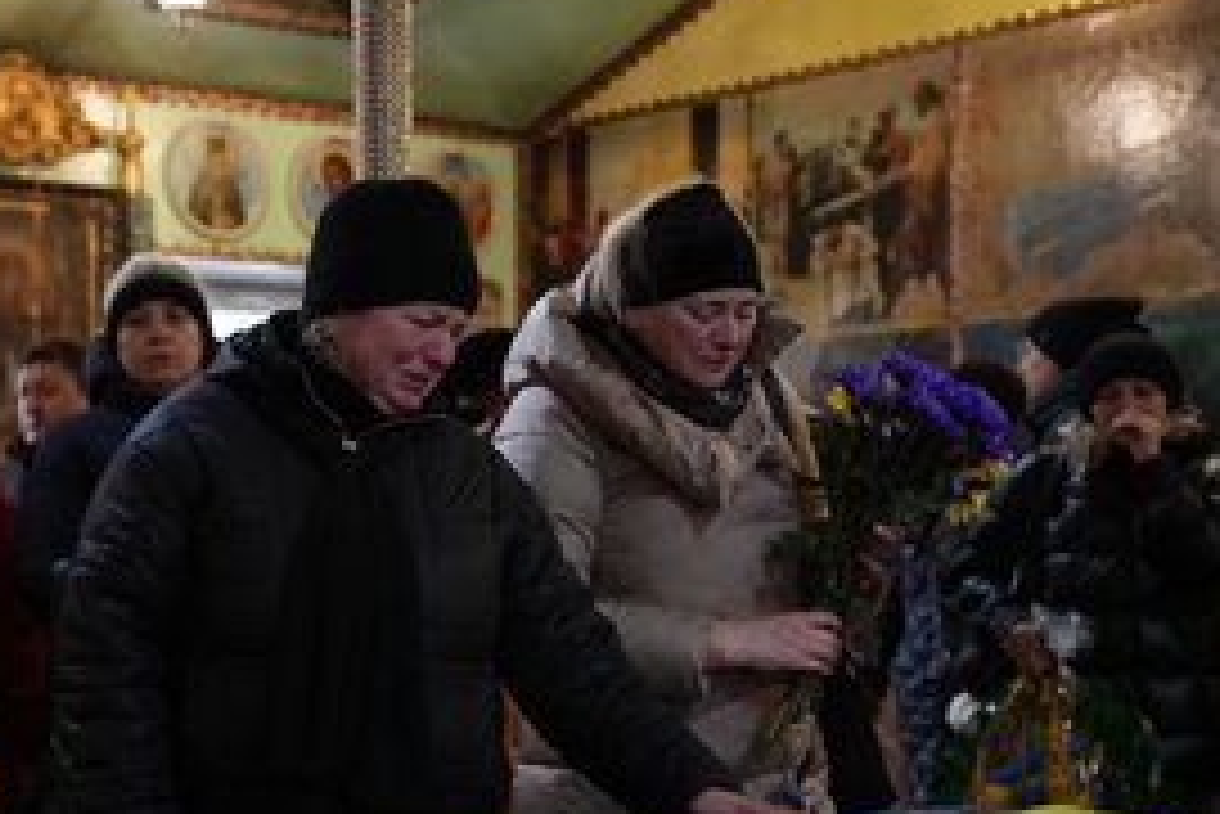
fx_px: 2306
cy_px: 533
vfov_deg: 20.0
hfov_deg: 29.3
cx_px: 338
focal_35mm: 68
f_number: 3.2
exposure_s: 1/500
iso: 10000
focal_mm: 46
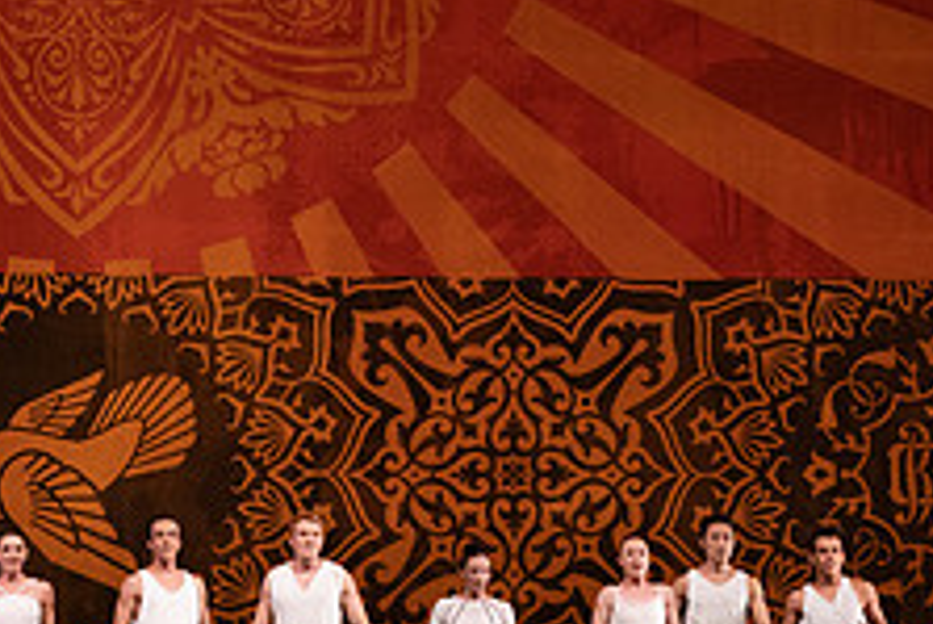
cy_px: 253
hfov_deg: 7.9
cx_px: 280
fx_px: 6742
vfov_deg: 5.3
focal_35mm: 260
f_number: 6.3
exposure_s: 1/400
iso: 6400
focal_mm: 100
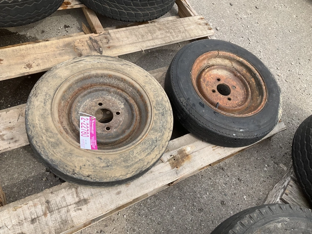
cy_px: 117
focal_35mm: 29
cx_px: 156
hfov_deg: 61.6
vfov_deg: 48.3
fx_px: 261
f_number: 1.8
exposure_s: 1/728
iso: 25
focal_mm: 3
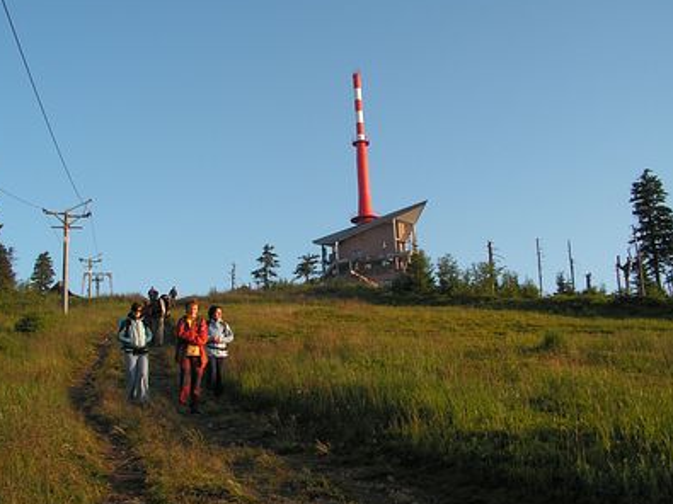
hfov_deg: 45.7
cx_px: 305
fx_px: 797
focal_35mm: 41
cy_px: 265
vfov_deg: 35.1
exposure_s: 1/250
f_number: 3.2
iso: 50
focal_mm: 6
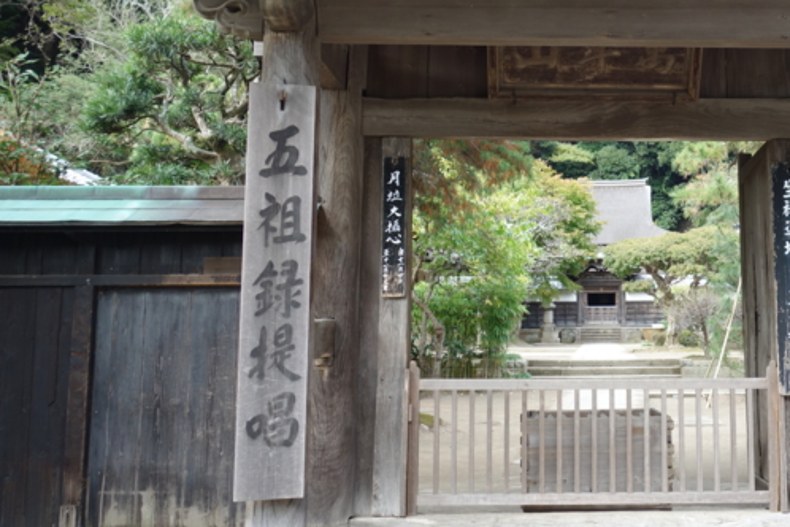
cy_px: 180
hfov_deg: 42.2
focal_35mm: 45
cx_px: 600
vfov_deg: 29.7
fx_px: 987
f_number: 3.2
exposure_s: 1/100
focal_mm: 10.4
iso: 125
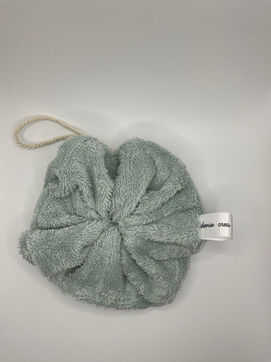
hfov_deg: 48.2
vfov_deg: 61.7
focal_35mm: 29
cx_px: 136
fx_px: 303
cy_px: 181
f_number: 1.8
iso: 25
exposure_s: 1/253
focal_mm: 3
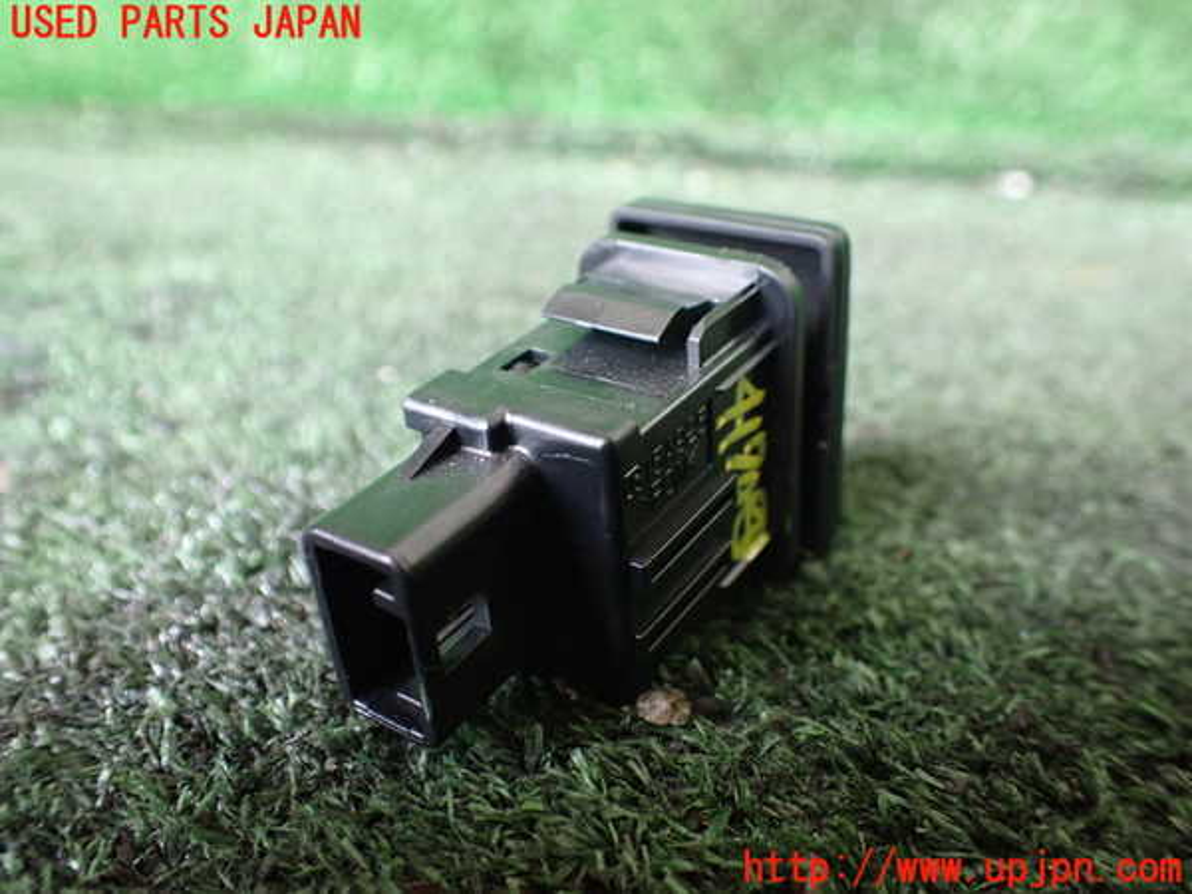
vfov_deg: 46.8
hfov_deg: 60.0
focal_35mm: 30
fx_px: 1033
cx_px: 596
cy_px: 447
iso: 800
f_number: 2.3
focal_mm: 5.4
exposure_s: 1/100
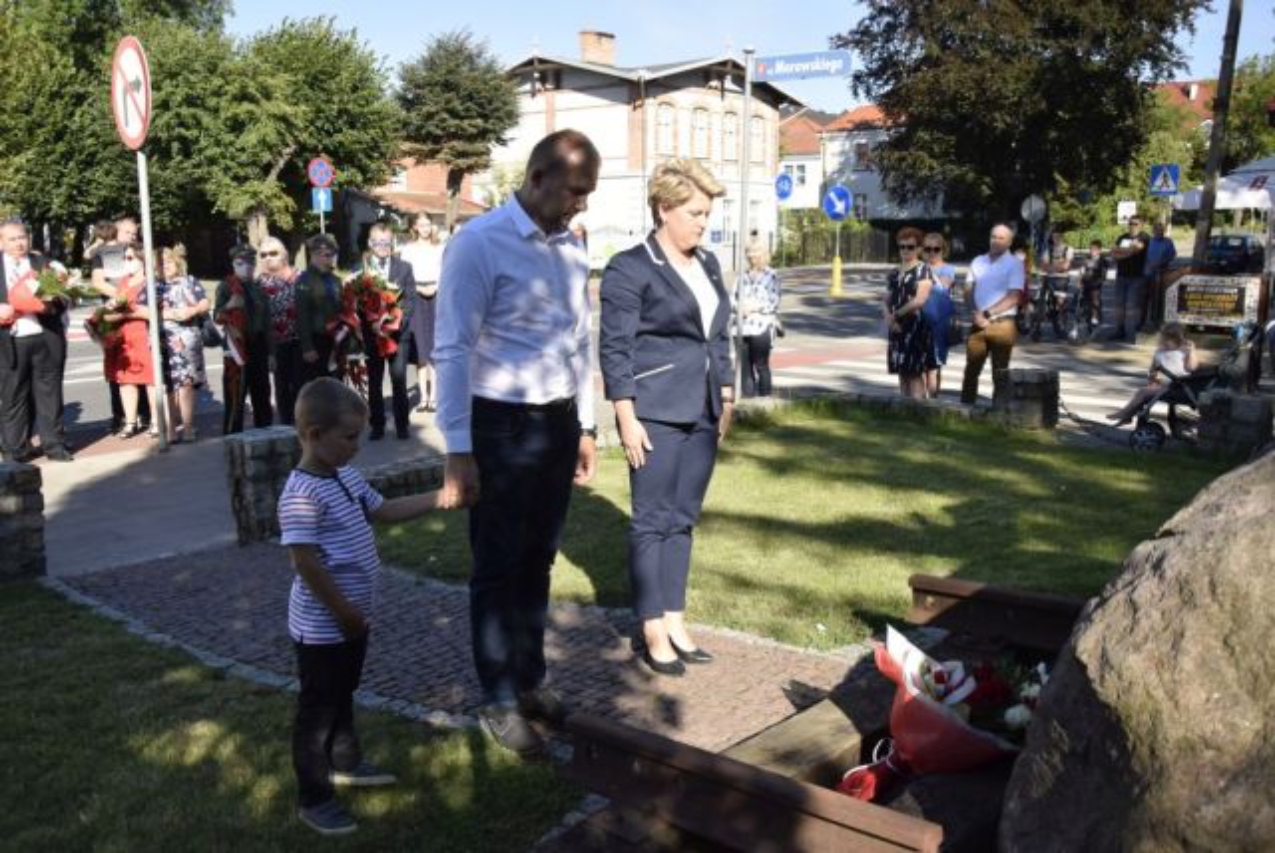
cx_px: 638
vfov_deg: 41.8
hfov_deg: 59.4
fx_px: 1117
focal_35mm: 32
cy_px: 426
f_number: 5
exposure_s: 1/4000
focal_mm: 21
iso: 1100
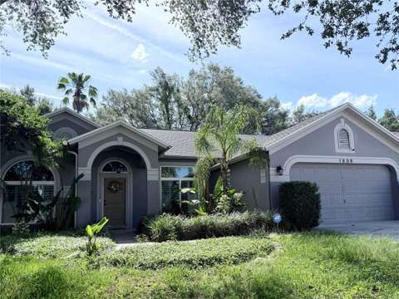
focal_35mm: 24
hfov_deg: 71.6
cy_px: 150
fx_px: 277
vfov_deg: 56.8
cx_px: 200
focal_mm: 6.76
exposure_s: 1/3584
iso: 80
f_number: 1.78
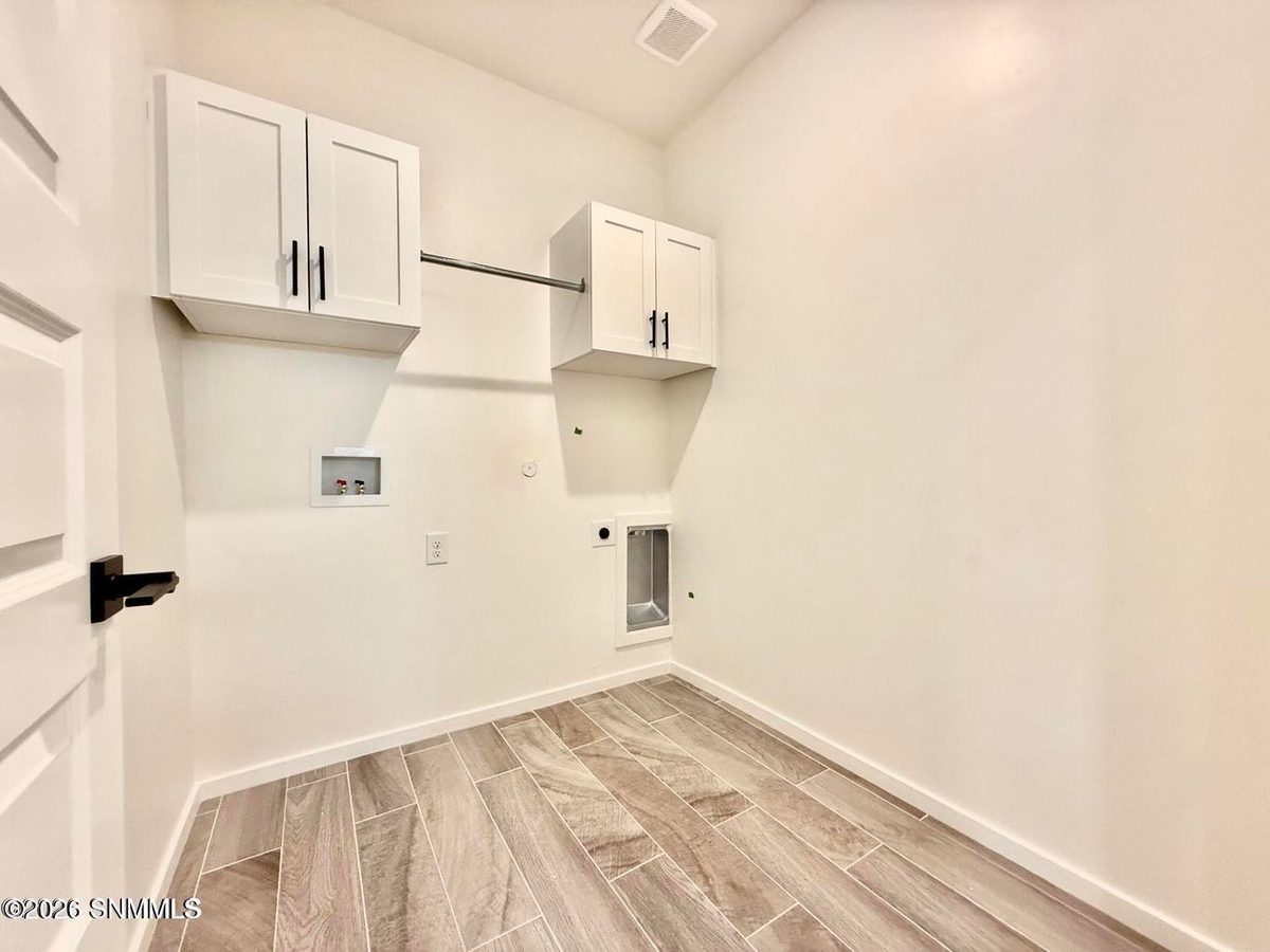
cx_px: 635
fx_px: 514
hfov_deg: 102.1
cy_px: 476
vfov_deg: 85.7
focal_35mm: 14
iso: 200
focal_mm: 2.22
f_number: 2.2
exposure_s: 1/120
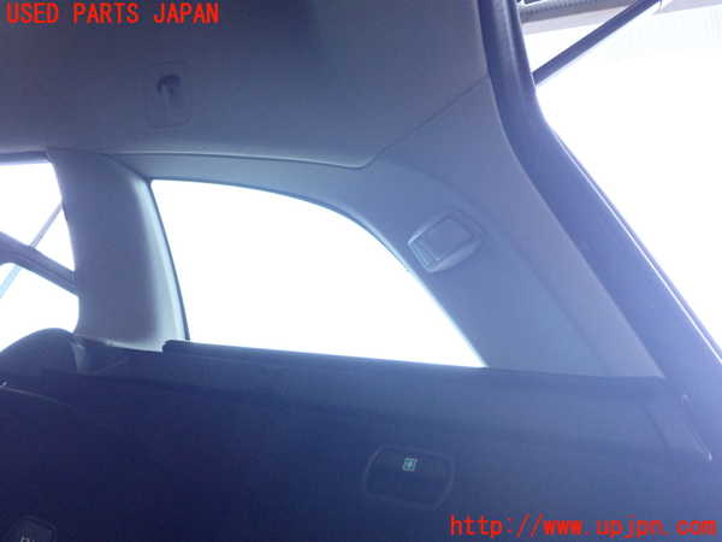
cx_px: 361
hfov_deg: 51.4
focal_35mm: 36
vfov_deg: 39.7
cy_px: 271
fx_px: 751
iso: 1000
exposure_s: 1/125
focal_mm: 6.37
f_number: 2.5
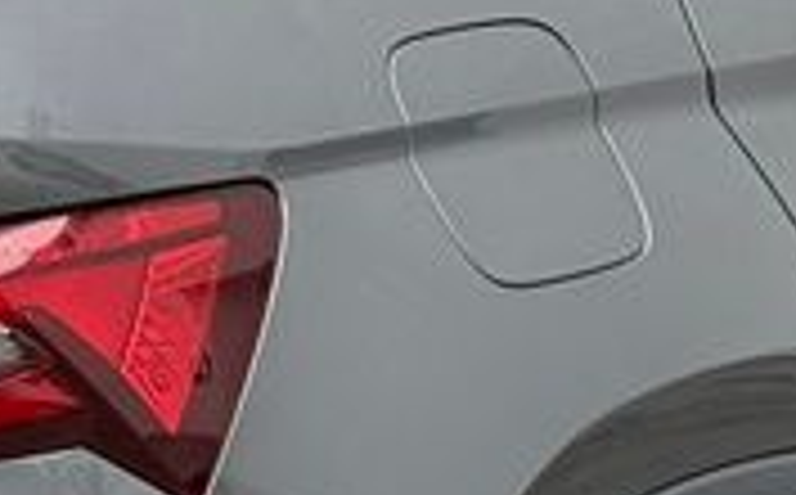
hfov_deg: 7.1
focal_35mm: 295
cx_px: -108
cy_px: 662
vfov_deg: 4.4
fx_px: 6389
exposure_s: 1/855
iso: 80
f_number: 1.78
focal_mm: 6.76
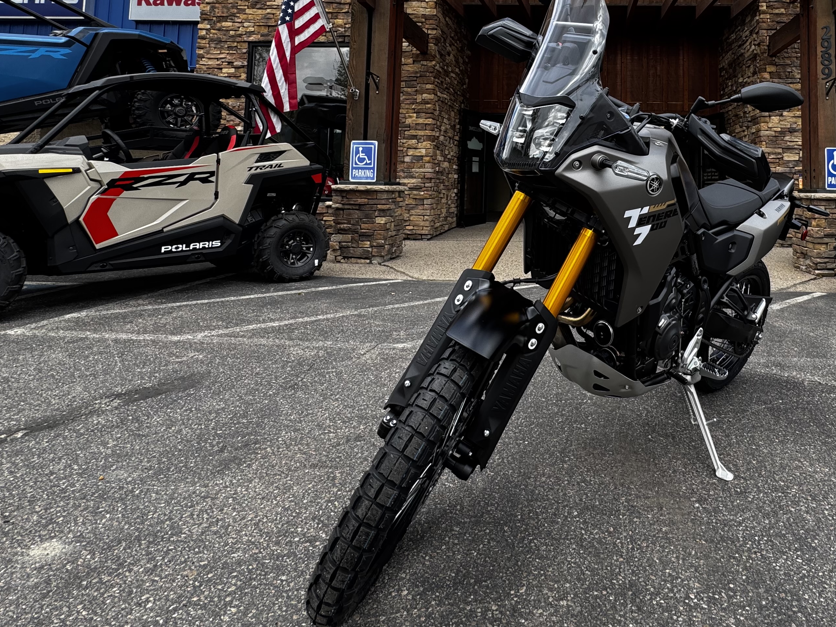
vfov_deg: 57.8
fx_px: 531
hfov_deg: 73.7
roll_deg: -1.1
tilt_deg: +3.2
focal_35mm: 22
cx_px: 567
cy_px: 153
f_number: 2.2
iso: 40
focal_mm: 2.22
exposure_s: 1/193
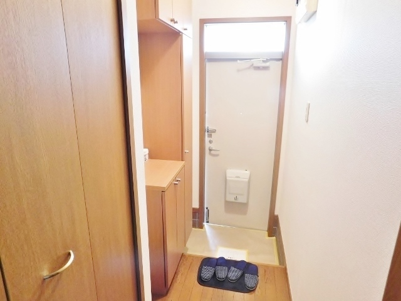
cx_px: 200
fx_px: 266
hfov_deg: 73.9
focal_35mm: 23
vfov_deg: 58.9
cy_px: 150
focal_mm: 4
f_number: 3
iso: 400
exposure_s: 1/13
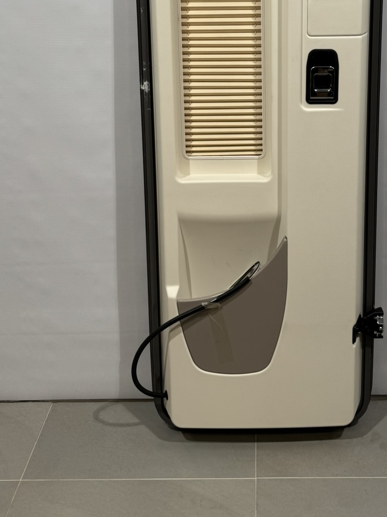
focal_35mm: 46
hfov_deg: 31.3
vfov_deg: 39.5
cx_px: 258
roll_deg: +0.9
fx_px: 686
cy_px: 98
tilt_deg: -14.7
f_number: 1.78
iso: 64
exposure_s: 1/223
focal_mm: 6.76
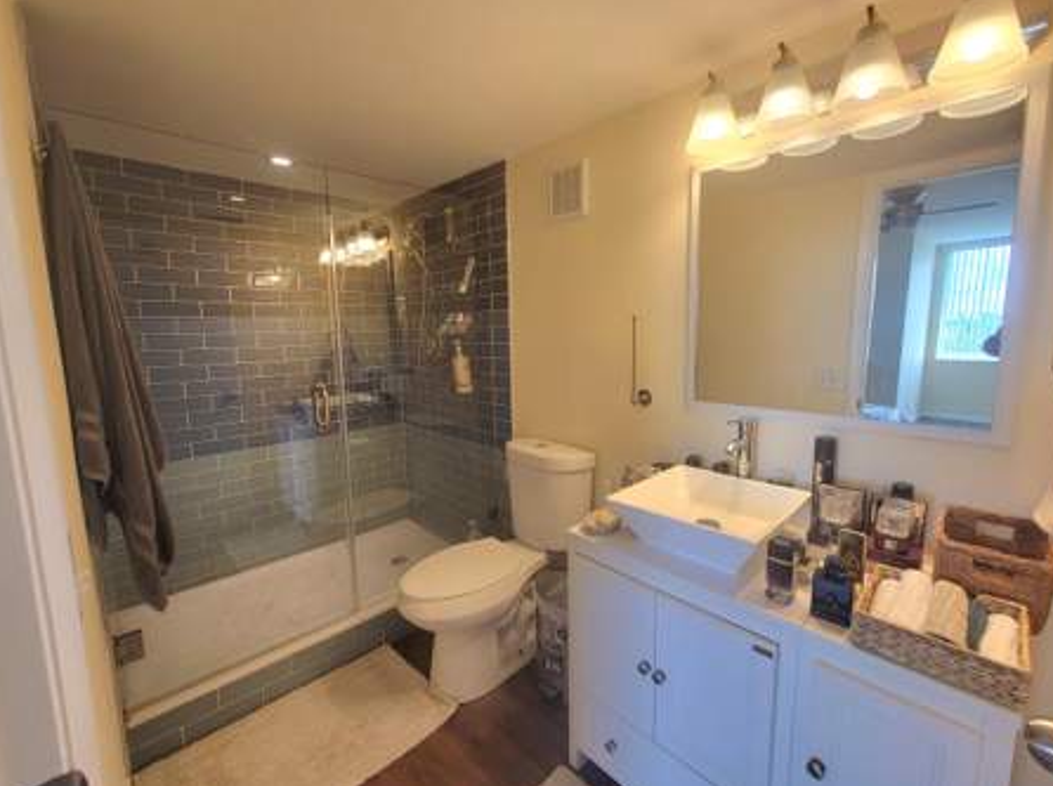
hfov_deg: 102.0
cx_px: 557
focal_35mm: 14
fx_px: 425
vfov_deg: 85.4
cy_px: 374
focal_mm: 2.2
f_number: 2.2
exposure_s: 1/60.2
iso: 64
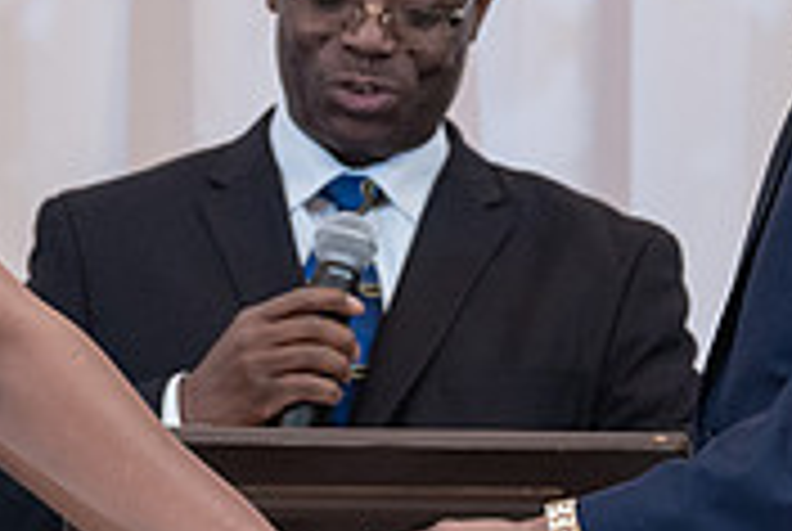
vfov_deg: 2.7
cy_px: 53
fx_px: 11173
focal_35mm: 507
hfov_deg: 4.1
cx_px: 409
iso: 2000
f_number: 4
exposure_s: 1/100
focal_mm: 136
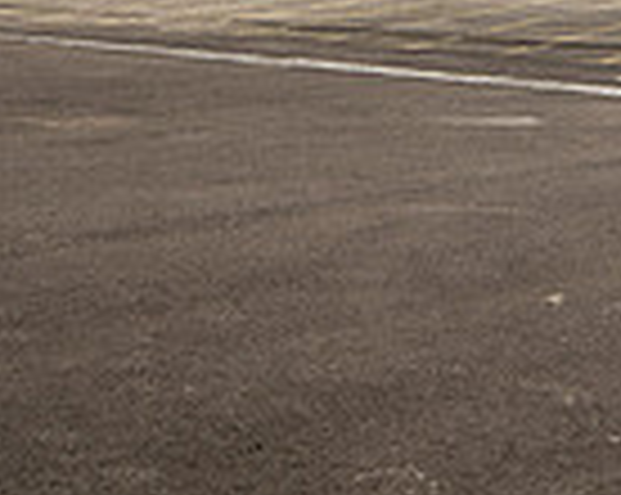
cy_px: -362
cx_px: 1112
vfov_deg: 14.4
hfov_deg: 16.8
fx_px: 1744
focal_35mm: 95
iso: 100
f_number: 3.2
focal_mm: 24
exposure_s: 1/3200
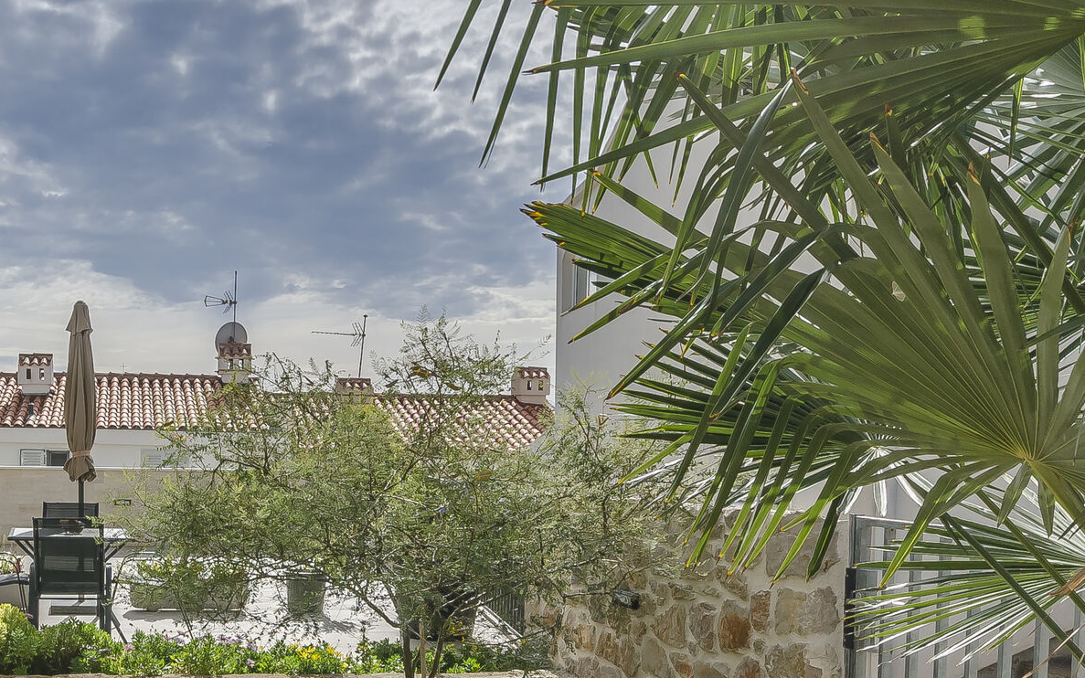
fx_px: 1065
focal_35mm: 36
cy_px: 486
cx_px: 156
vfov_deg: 34.8
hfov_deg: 49.5
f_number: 9
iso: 100
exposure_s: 1/400
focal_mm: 10
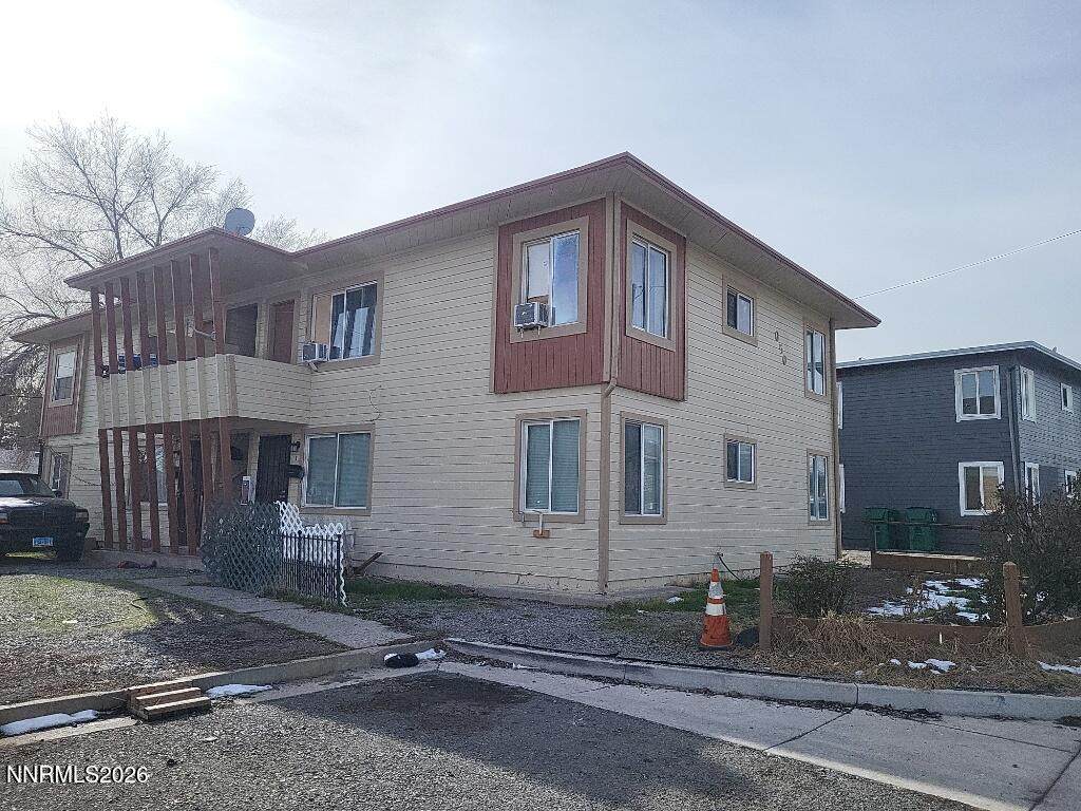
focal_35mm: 26
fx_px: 812
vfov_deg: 53.1
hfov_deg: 67.3
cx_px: 540
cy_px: 406
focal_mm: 5.4
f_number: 1.8
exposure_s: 1/5000
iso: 50
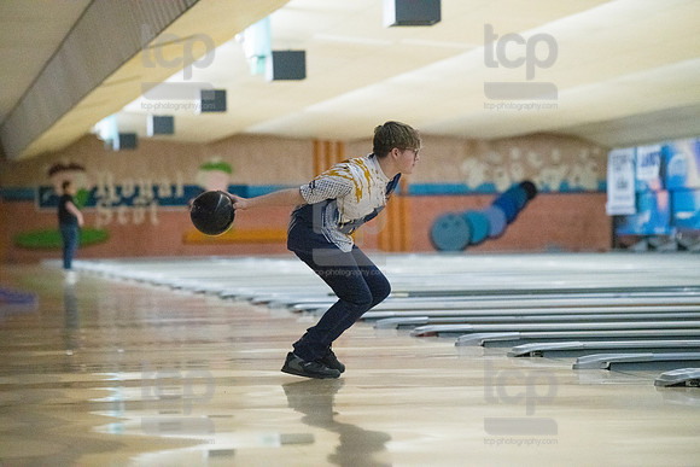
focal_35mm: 155
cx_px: 350
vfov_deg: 8.9
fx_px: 3014
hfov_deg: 13.2
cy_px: 234
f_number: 4
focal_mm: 155
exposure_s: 1/1000
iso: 10000
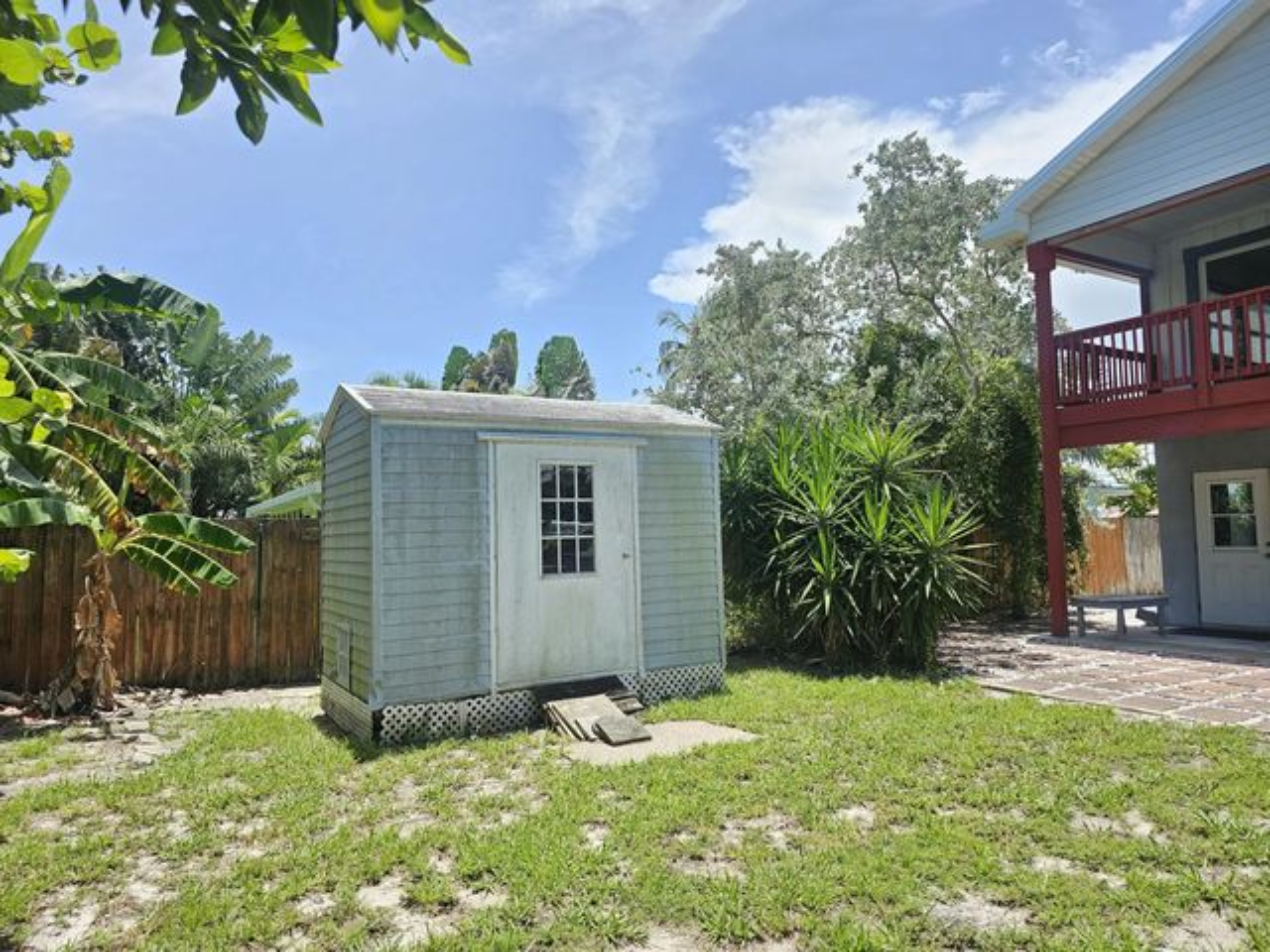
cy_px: 476
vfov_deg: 58.9
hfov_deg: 73.9
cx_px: 635
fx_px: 844
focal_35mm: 23
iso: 10
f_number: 1.7
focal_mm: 6.3
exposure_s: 1/296
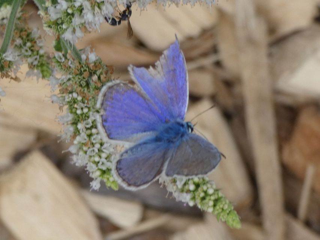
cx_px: 160
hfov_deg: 13.4
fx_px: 1359
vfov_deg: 10.1
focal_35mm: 147
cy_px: 120
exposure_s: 1/80
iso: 100
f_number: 5.4
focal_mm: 26.3
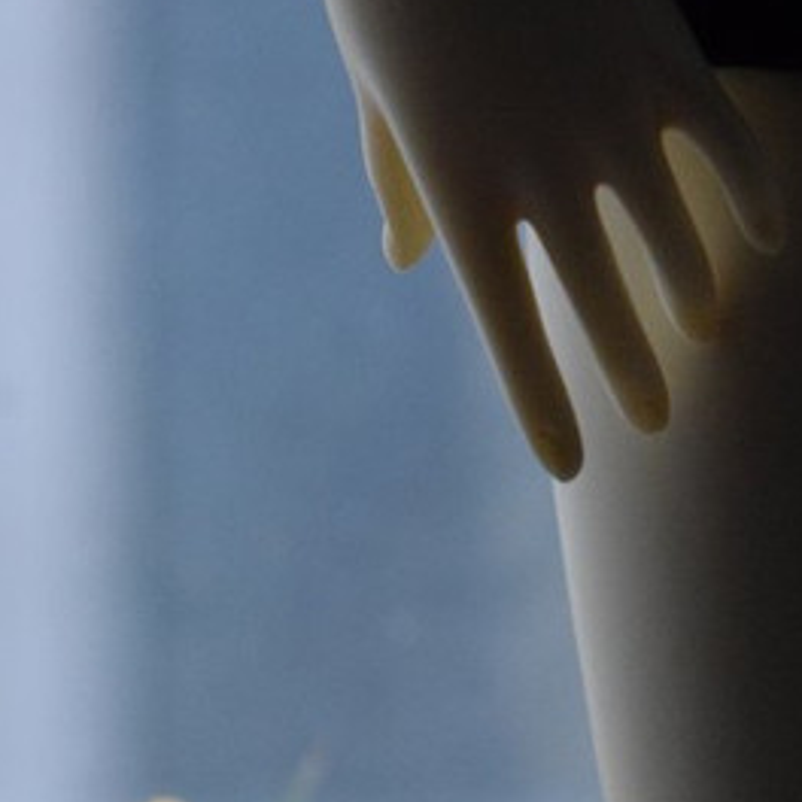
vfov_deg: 8.2
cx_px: 608
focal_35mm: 212
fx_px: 5564
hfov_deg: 8.2
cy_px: 371
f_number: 5.6
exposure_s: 1/50
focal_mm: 55
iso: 3200
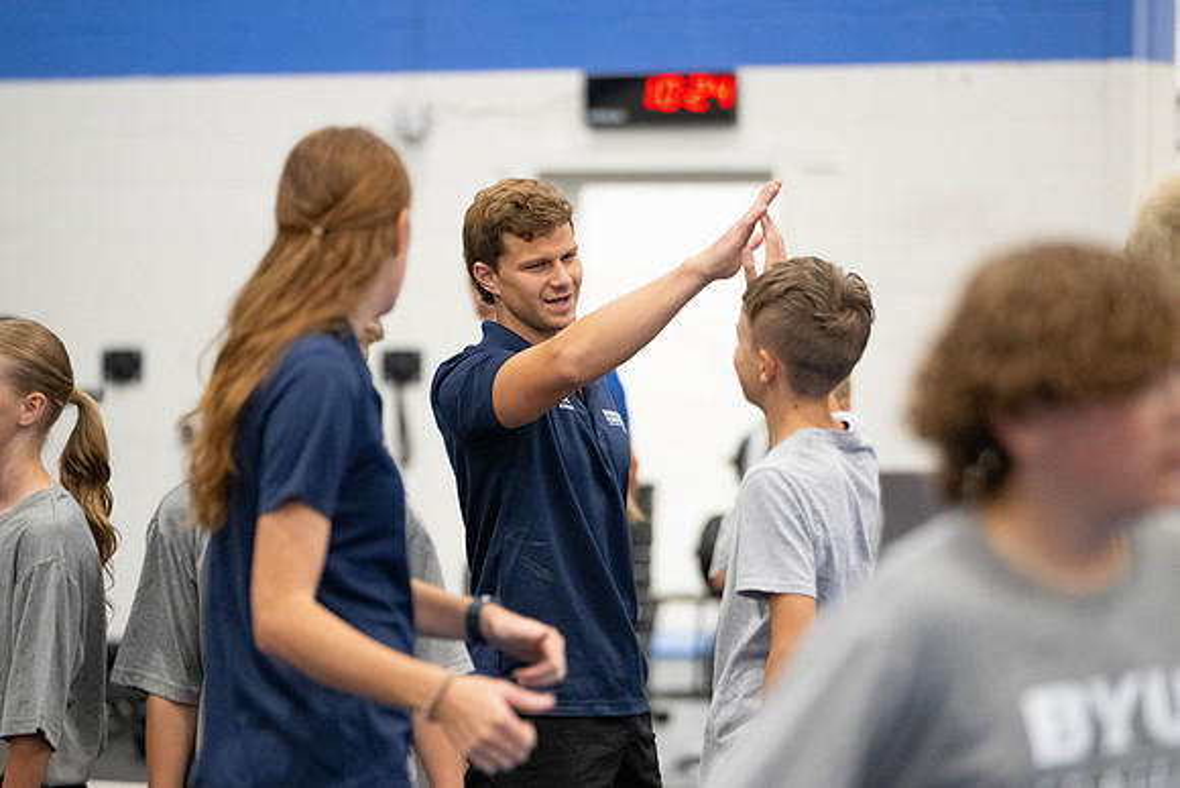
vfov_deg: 8.5
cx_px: 587
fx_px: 5296
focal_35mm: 162
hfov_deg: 12.7
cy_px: 418
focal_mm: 140
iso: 6400
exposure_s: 1/320
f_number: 2.8
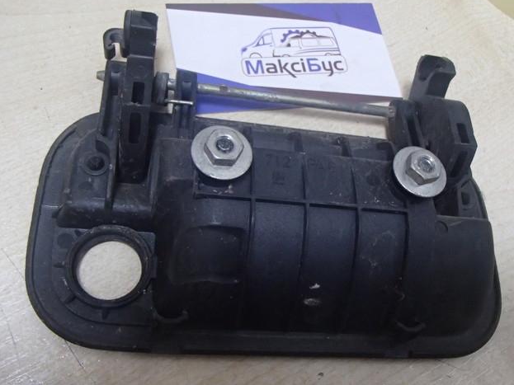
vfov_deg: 37.7
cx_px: 263
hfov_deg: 49.0
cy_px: 188
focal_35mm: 38
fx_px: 564
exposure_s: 1/40
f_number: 4.7
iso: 1000
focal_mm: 6.64
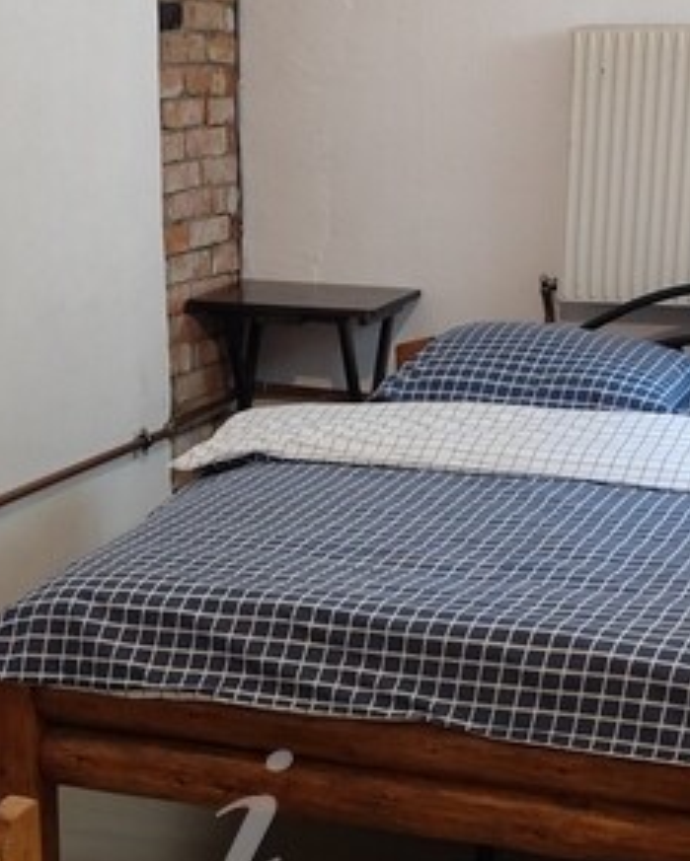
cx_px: 255
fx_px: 2016
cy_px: 837
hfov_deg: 19.4
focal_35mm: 79
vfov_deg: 23.3
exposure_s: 1/25
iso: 1250
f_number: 1.65
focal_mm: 6.19
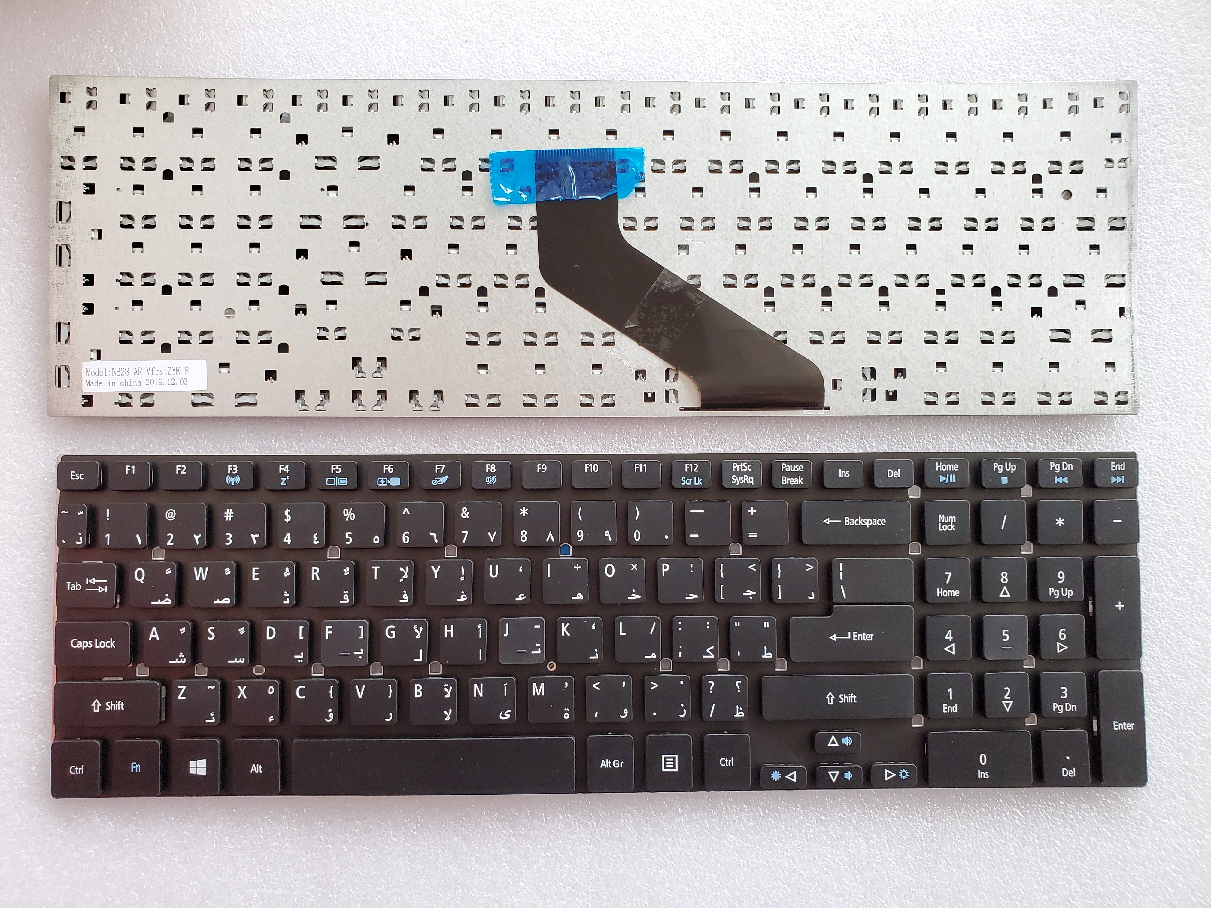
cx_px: 606
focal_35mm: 26
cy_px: 454
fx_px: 910
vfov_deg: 53.1
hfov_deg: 67.3
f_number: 2.4
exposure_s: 1/50
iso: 320
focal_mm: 4.3
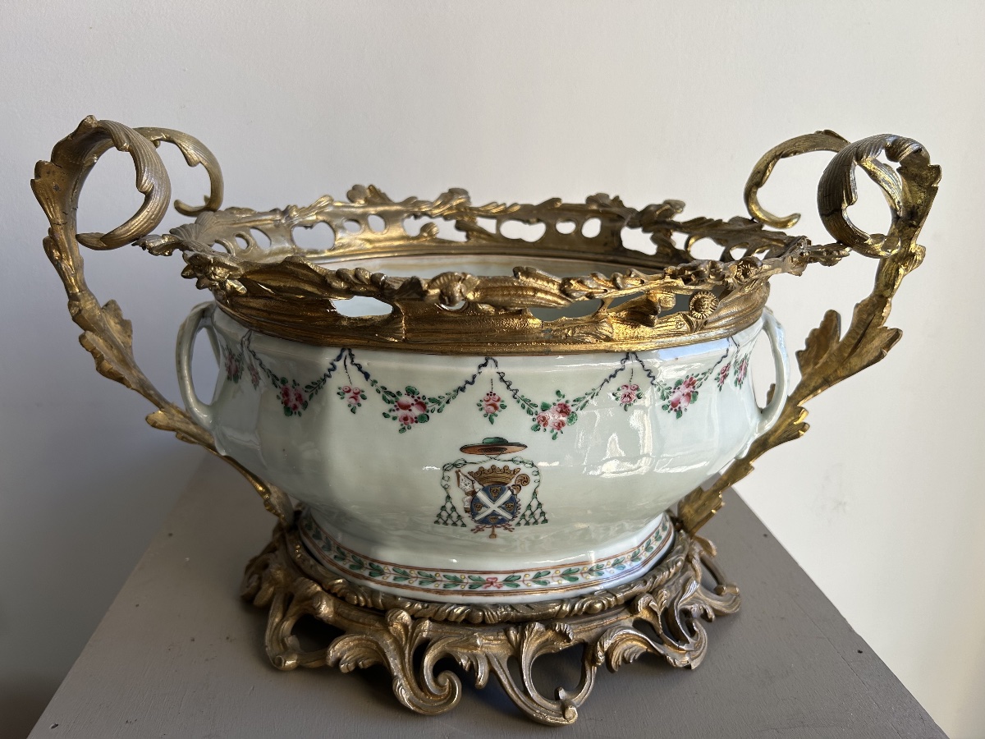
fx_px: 740
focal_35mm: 26
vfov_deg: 53.1
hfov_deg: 67.3
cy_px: 370
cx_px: 492
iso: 40
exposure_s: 1/266
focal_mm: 5.7
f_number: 1.5
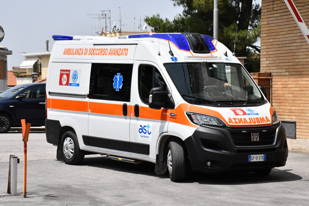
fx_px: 901
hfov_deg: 19.5
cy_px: 103
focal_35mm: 105
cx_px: 154
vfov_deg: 13.0
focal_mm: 70
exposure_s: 1/3200
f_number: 14
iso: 3200
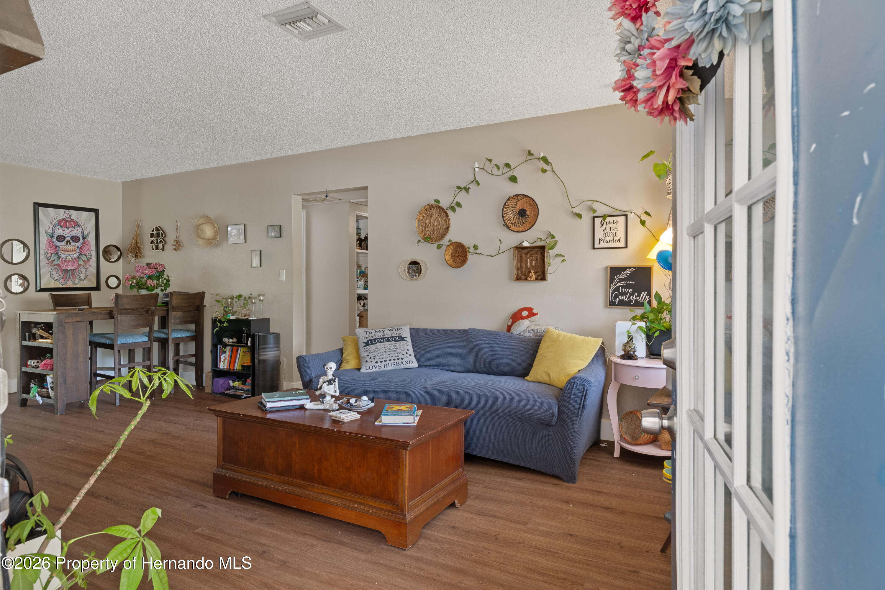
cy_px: 295
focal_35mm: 21
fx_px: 516
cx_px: 442
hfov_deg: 81.2
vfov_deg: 59.5
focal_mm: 14
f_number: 8
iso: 250
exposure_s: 2
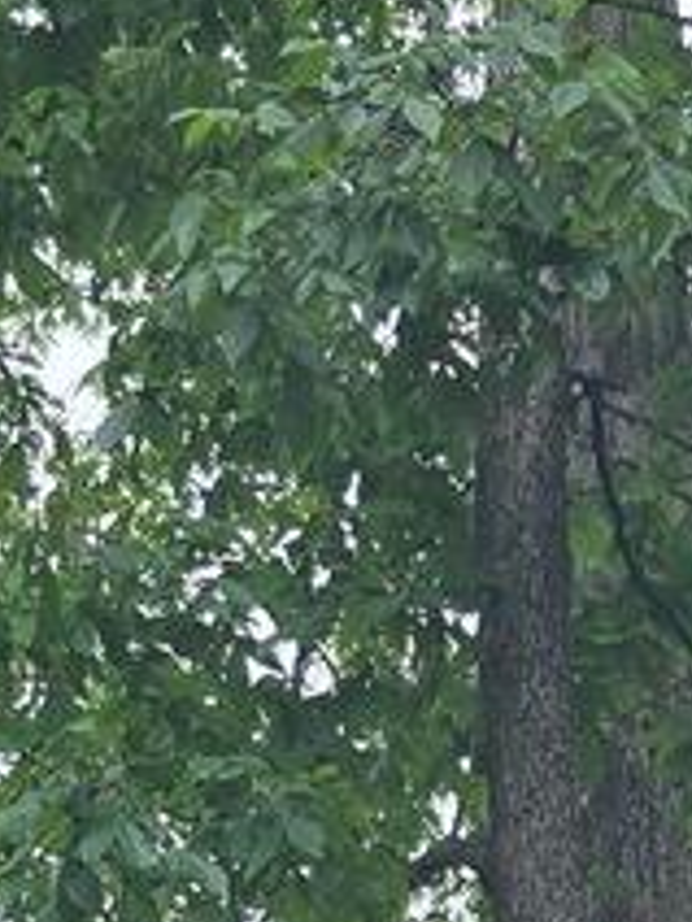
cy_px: 2870
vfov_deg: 9.2
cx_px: 379
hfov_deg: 8.9
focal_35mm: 167
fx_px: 4451
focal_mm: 6.3
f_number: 1.7
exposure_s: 1/180
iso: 25
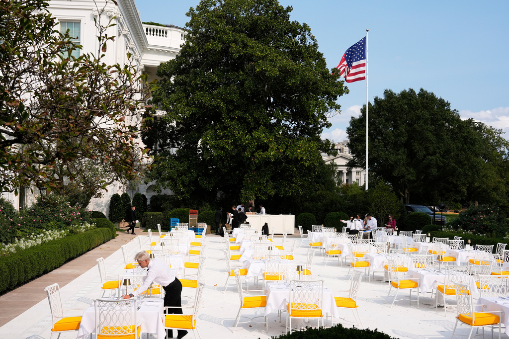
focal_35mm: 40
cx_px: 254
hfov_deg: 48.5
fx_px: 565
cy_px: 170
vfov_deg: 33.4
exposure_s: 1/3200
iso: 400
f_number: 6.3
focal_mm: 40
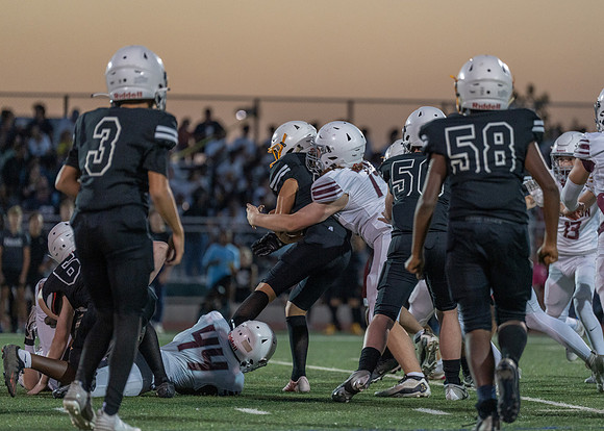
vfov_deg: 6.3
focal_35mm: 227
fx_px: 3888
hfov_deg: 8.9
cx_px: 334
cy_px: 219
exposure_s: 1/1000
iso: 1250
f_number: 2.8
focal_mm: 200
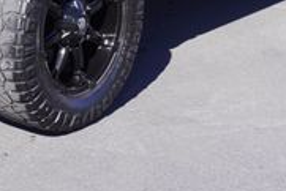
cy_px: -93
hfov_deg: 16.4
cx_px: -13
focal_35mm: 122
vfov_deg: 10.9
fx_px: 968
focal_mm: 23
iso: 100
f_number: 8
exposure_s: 1/100
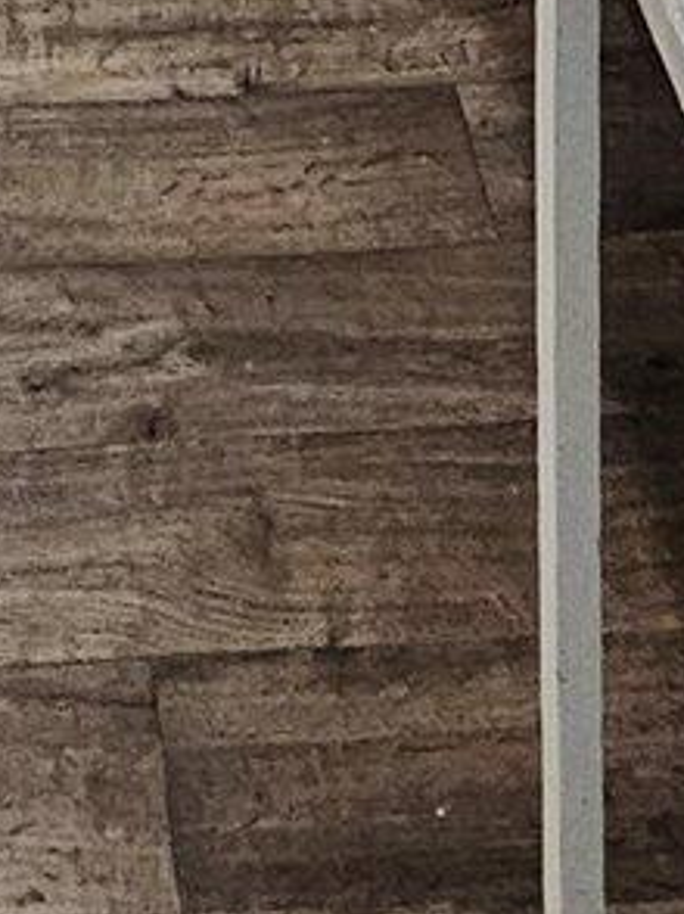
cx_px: -22
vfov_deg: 12.6
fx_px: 2691
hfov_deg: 14.2
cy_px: -1542
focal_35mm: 102
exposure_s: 1/60
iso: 200
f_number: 2.2
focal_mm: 2.2
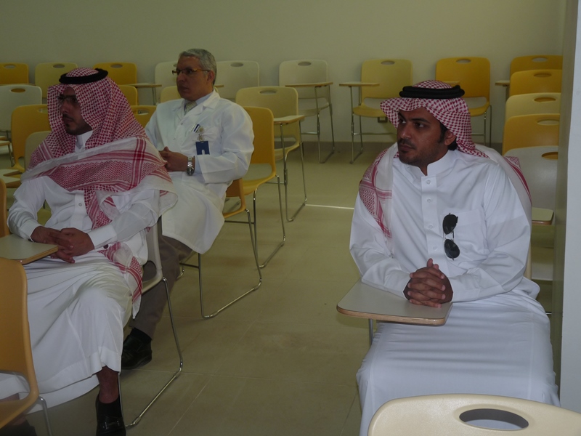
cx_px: 290
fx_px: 923
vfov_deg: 26.6
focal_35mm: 55
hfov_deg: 34.9
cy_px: 218
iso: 100
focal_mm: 9.9
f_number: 3.2
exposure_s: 1/60
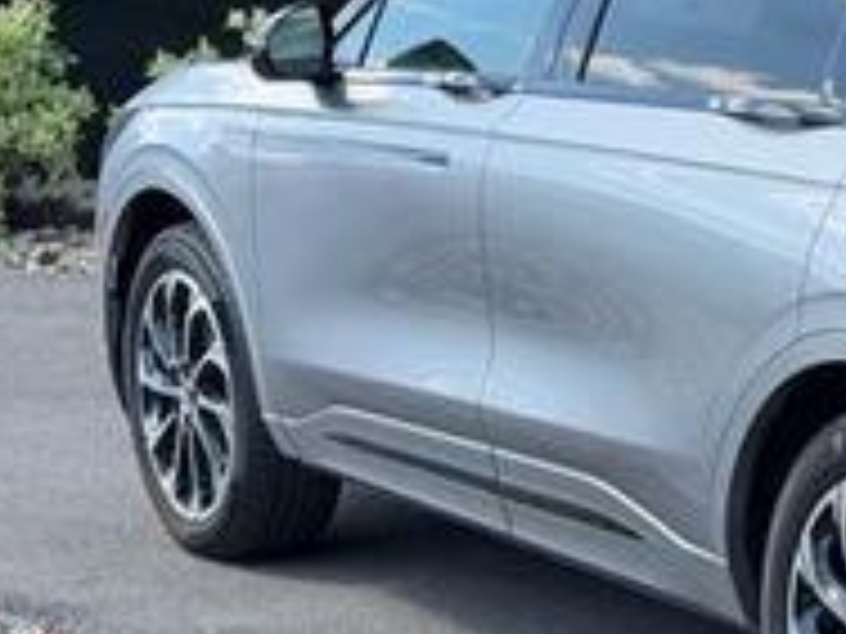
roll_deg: +2.0
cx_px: 1040
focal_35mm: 129
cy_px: 310
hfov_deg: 14.7
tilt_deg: -10.1
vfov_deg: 11.5
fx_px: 3153
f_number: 1.78
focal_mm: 6.76
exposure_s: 1/1377
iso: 100
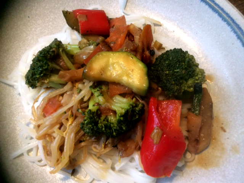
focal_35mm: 32
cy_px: 92
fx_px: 225
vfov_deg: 44.1
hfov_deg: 56.9
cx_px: 122
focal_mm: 3.3
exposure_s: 1/25
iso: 80
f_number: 2.4
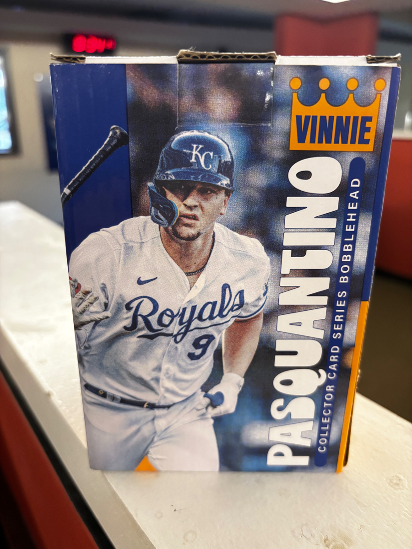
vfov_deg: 67.3
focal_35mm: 26
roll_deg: -1.0
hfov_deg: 53.1
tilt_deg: -20.4
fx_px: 413
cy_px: 274
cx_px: 206
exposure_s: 1/60
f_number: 1.6
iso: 500
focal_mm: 5.96
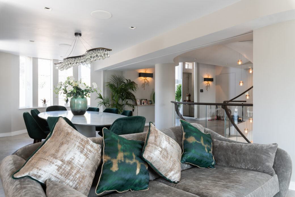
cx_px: 148
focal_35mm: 24
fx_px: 197
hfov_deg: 73.8
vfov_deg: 53.1
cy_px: 98
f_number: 8
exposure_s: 1/6
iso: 200
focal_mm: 24
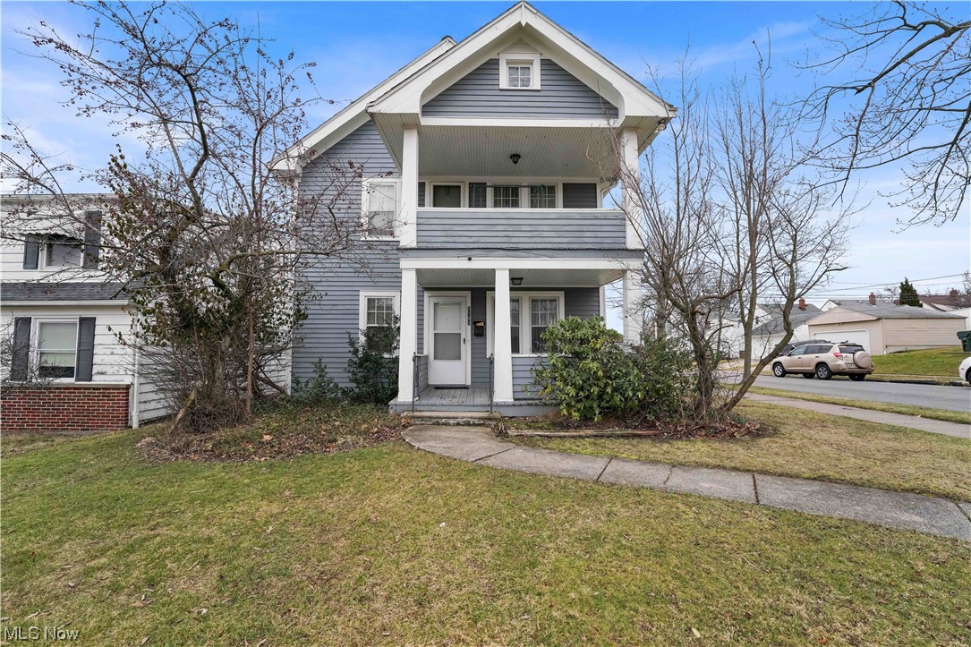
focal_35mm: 14
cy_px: 324
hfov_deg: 104.3
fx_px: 378
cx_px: 486
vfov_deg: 81.2
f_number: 8
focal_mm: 14
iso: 500
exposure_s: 1/100
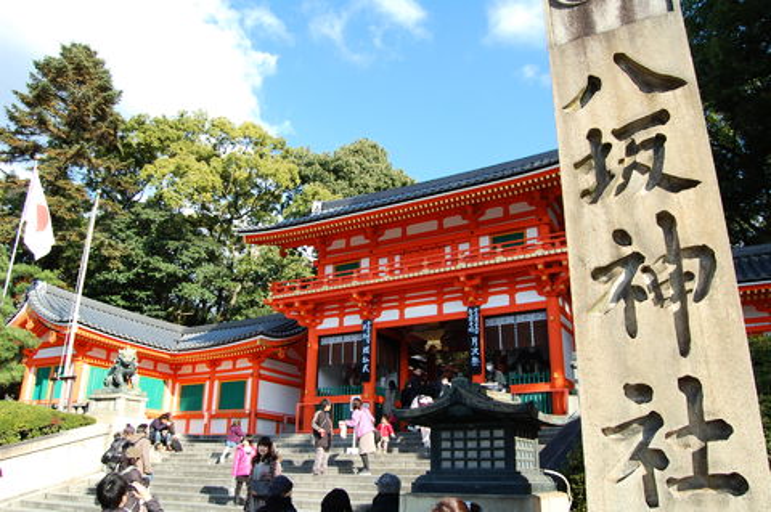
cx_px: 386
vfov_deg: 47.8
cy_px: 256
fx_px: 578
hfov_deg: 67.4
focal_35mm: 27
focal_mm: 18
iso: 200
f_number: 7.1
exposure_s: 1/200
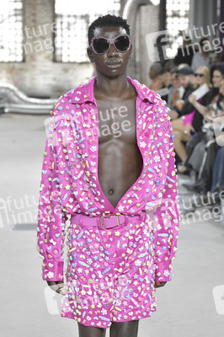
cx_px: 112
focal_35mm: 126
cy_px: 168
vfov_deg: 16.3
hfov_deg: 10.9
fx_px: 1178
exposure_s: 1/320
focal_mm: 105
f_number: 6.3
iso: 2500
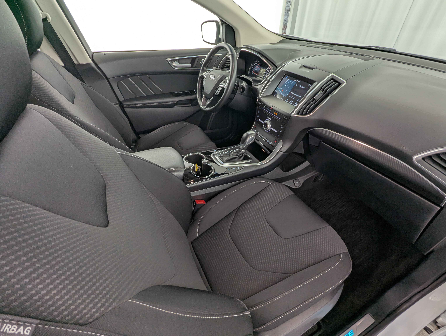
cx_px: 223
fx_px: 206
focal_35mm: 16
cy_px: 168
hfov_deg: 94.4
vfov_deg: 78.2
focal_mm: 2.35
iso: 61
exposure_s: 1/34.2
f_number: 2.2
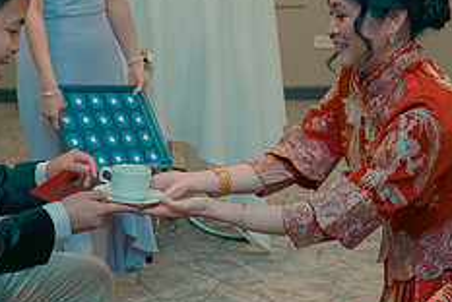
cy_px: 175
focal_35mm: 87
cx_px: 178
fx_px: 1094
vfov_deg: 15.7
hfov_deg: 23.3
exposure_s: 1/160
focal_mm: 35
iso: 2500
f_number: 3.5
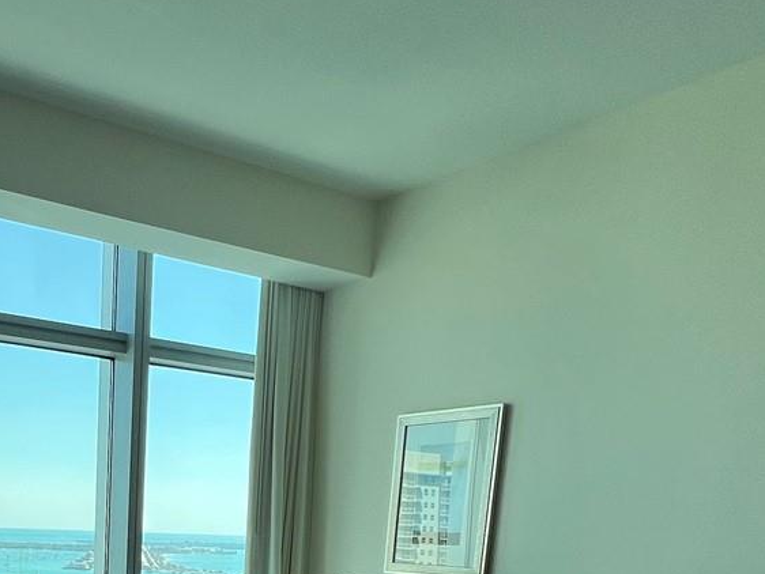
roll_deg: -1.2
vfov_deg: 31.5
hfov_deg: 46.8
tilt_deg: -11.6
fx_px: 818
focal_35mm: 37
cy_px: 711
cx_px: 127
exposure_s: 1/252
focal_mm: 1.57
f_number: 1.8
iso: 32
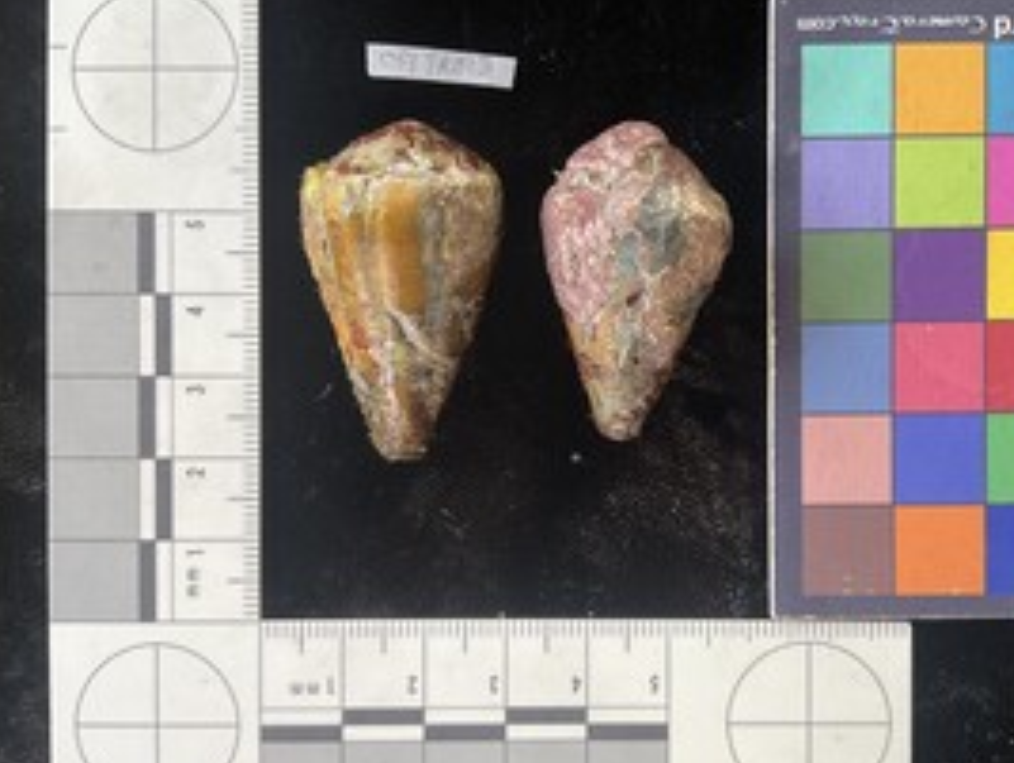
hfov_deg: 48.7
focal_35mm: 38
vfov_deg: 37.8
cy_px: 397
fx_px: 1115
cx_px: 596
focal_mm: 3
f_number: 1.8
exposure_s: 1/60
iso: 64
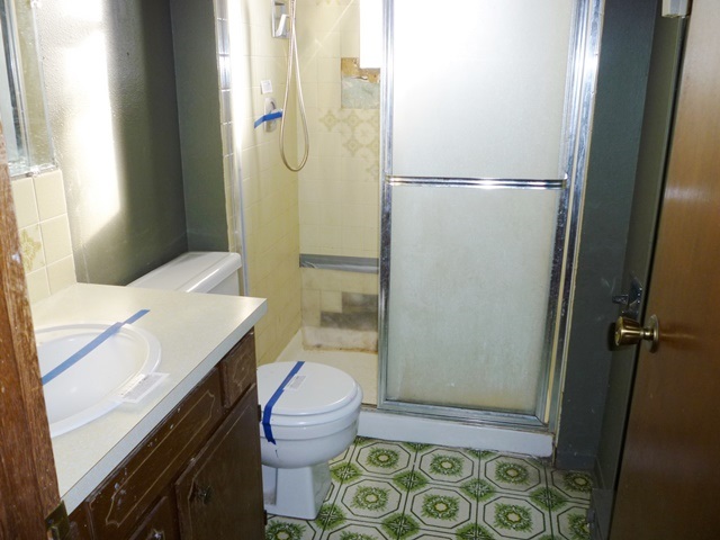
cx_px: 360
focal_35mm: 29
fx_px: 603
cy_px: 270
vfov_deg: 48.2
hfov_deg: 61.7
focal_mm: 5.2
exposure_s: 1/30
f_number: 3.3
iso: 100
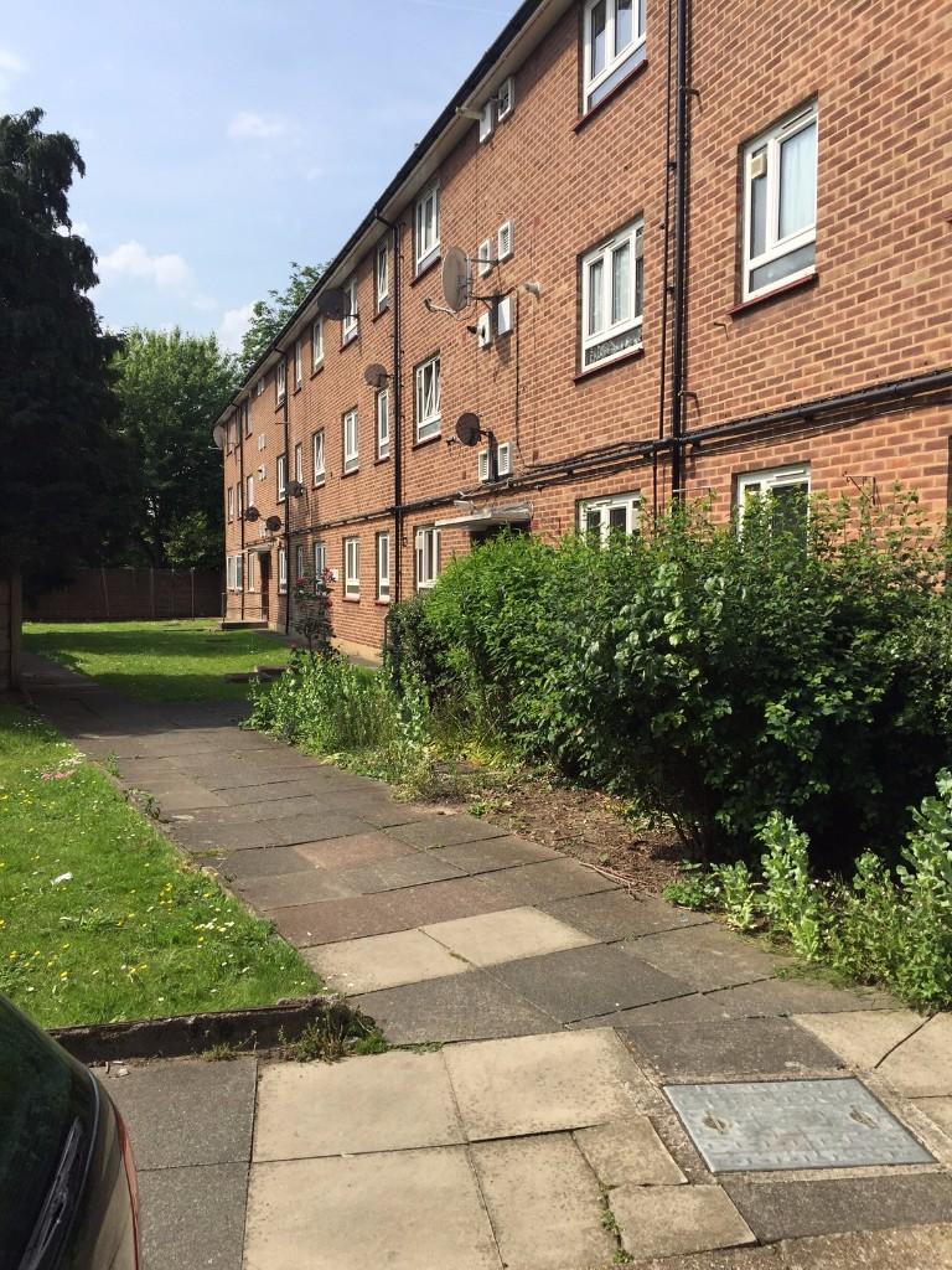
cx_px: 476
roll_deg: +0.0
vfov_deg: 61.7
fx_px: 1063
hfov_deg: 48.2
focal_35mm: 29
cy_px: 635
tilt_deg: -2.1
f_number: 2.2
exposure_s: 1/2083
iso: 32
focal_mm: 4.15
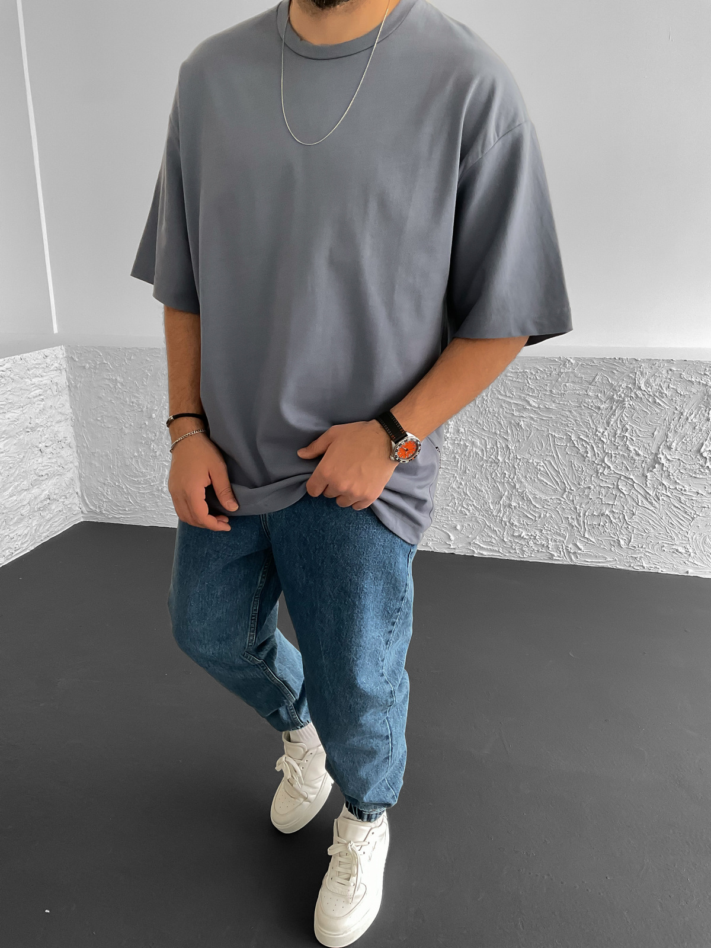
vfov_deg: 61.7
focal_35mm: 29
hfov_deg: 48.2
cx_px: 356
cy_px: 474
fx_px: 794
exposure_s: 1/100
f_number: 1.8
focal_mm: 3
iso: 64
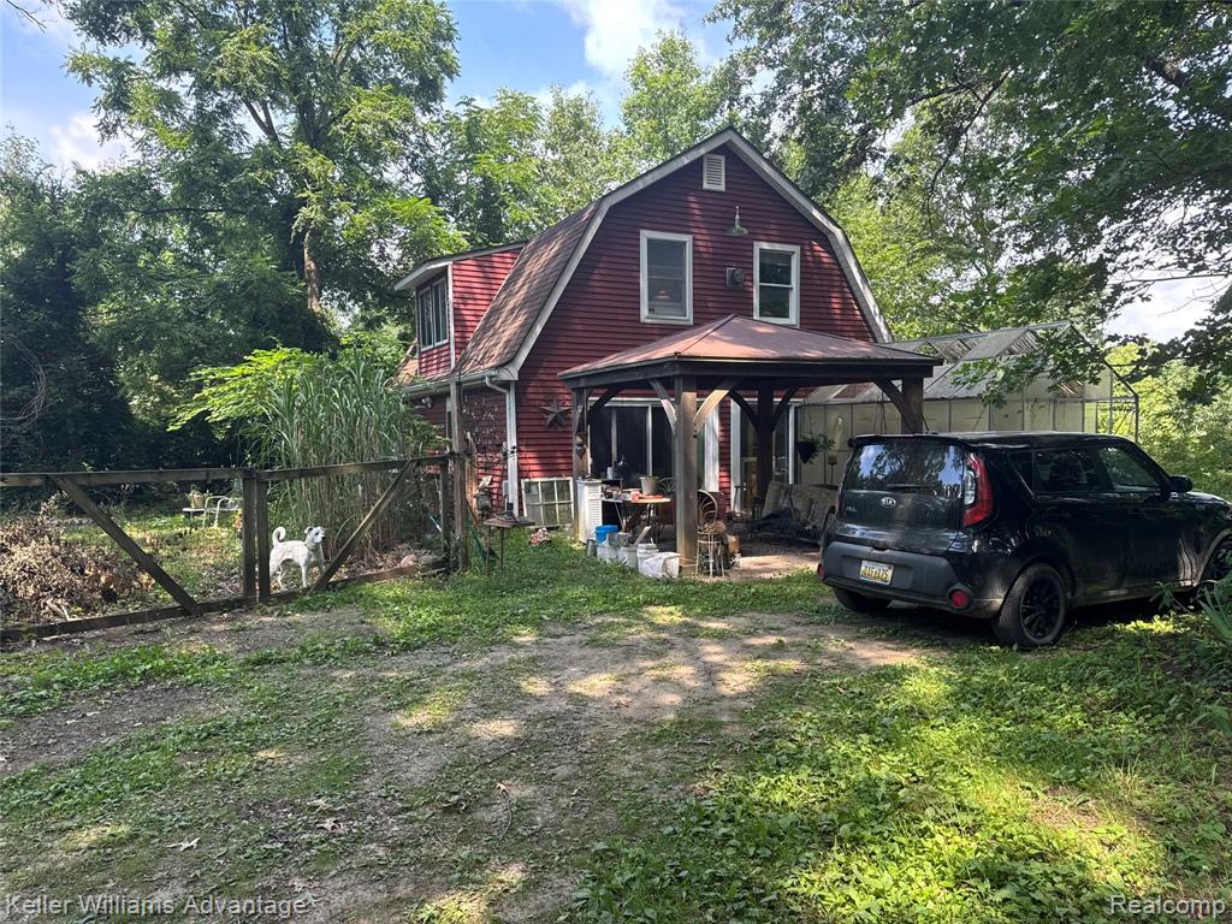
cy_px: 462
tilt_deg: -2.2
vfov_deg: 56.8
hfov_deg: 71.6
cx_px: 616
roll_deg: +0.7
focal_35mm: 24
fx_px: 854
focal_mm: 6.76
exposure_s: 1/320
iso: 80
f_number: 1.78
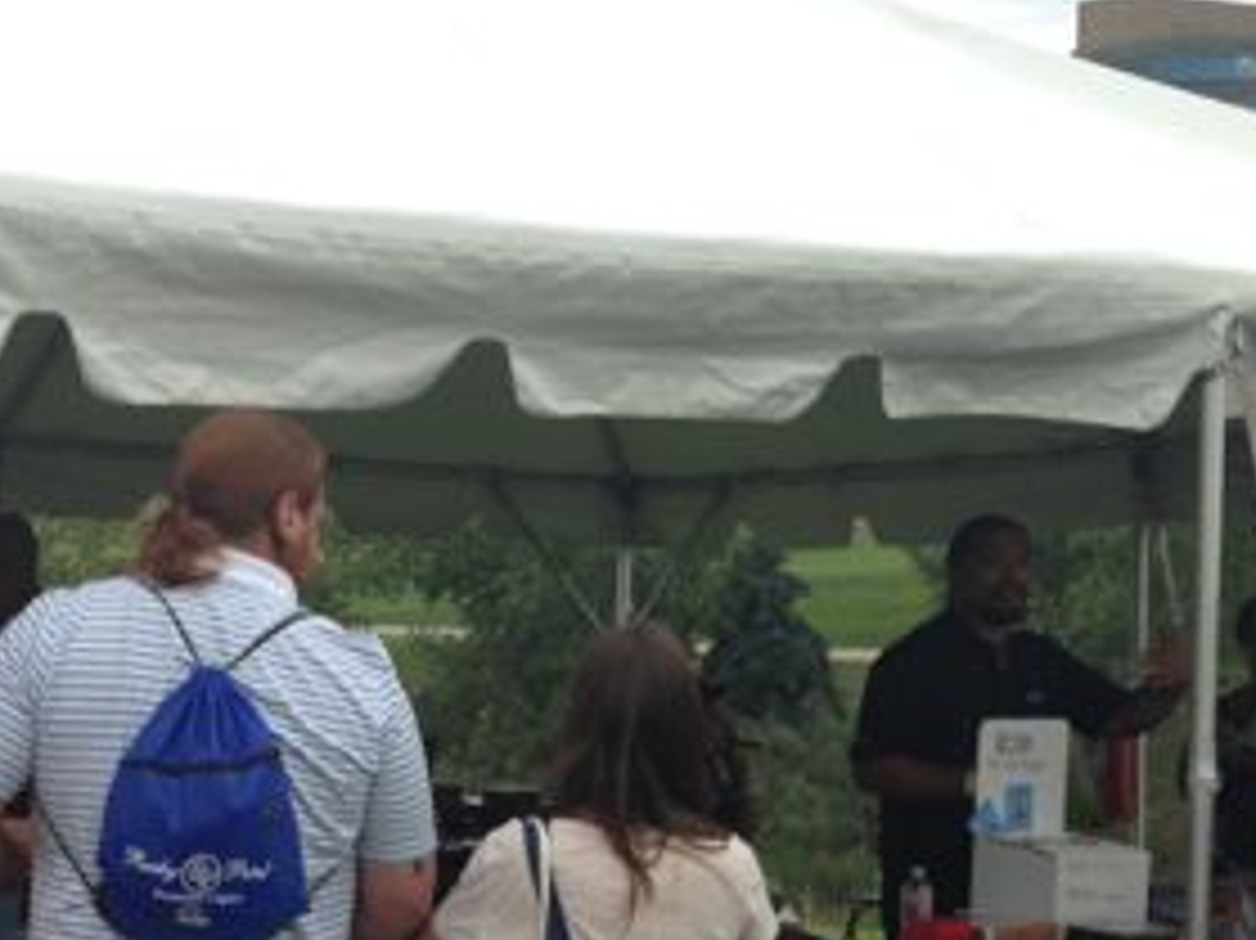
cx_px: 360
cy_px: 927
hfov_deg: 27.1
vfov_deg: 20.1
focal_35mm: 71
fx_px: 2575
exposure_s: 1/559
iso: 50
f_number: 2.4
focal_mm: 4.12
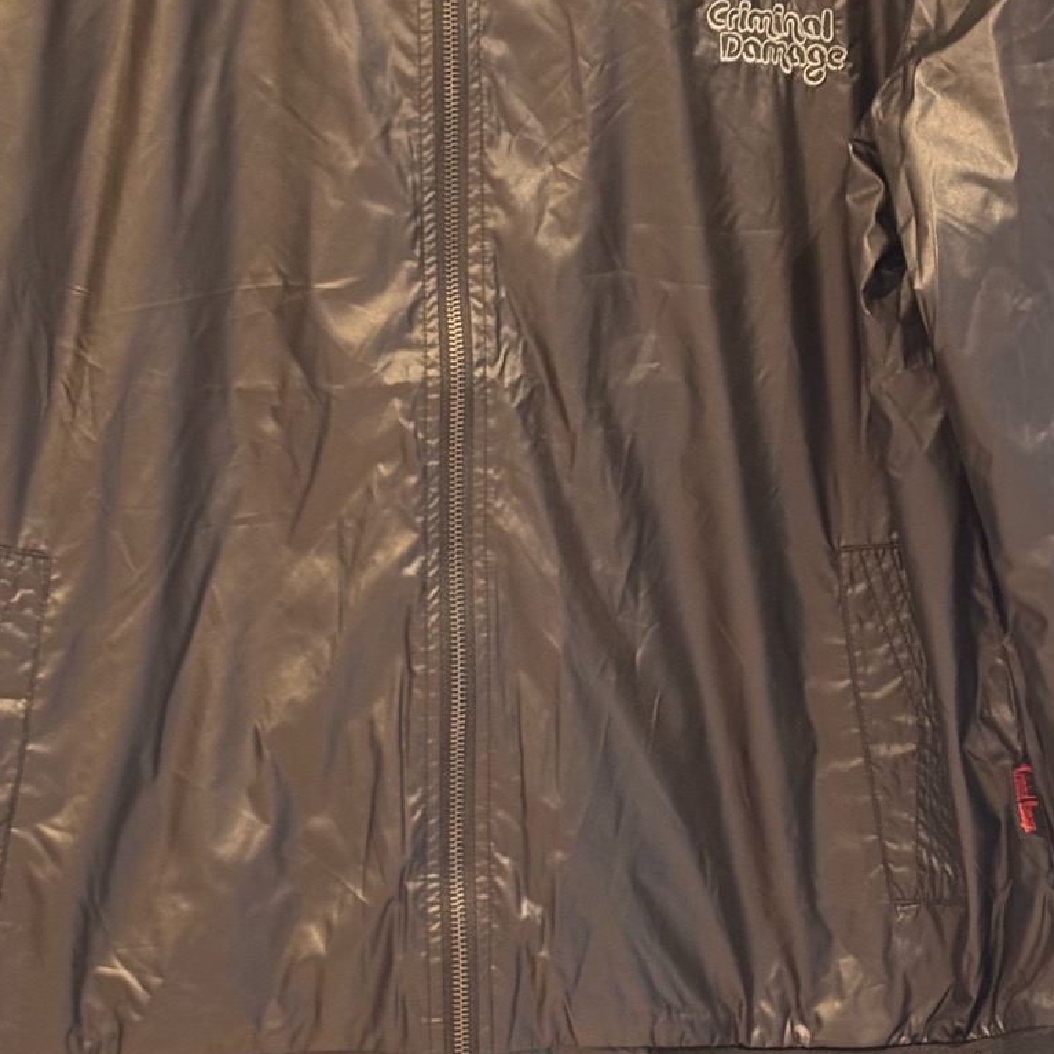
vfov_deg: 18.1
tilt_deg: -1.8
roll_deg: -0.2
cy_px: 378
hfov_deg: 18.1
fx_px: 3307
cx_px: 432
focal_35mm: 96
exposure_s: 1/25
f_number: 1.6
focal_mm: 5.96
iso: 400
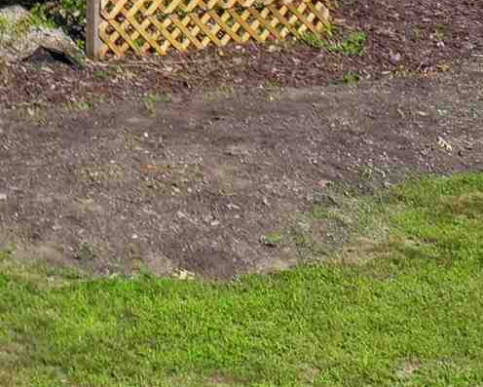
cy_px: -367
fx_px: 2073
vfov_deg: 9.9
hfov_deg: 12.1
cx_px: -421
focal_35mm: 145
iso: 130
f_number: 2.8
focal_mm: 12.29
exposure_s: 1/3200
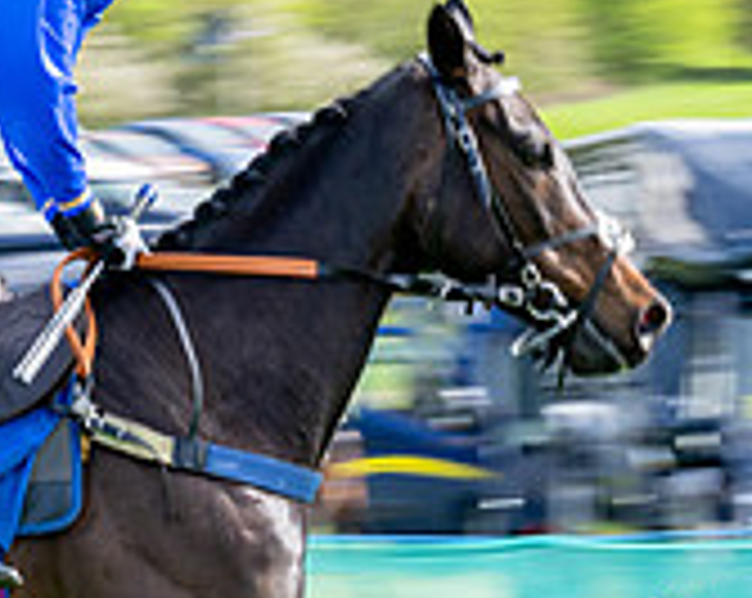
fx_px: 7954
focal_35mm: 358
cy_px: 620
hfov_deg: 5.4
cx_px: -176
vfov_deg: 4.3
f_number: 11
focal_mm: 94
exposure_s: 1/100
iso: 200
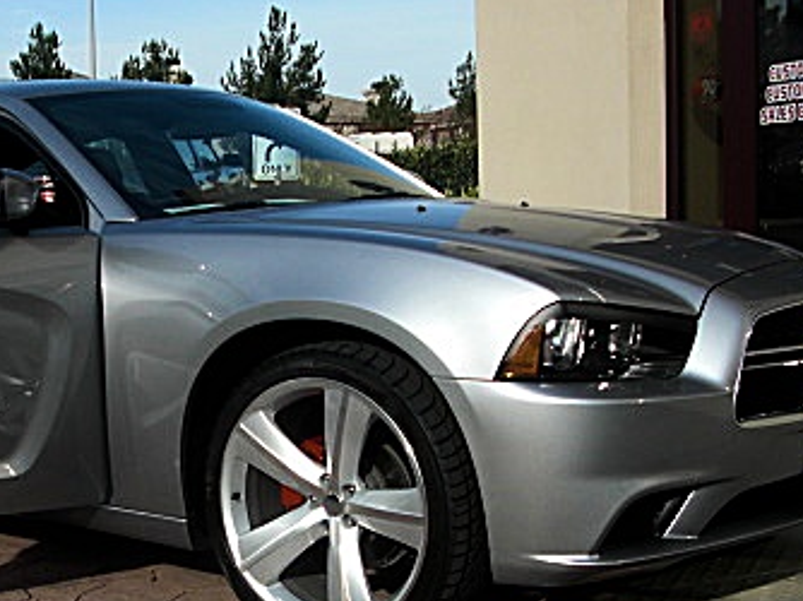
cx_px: 183
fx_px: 1599
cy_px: 435
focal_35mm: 69
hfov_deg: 27.7
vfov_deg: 21.1
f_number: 2.8
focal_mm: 6.3
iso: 50
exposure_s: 1/800
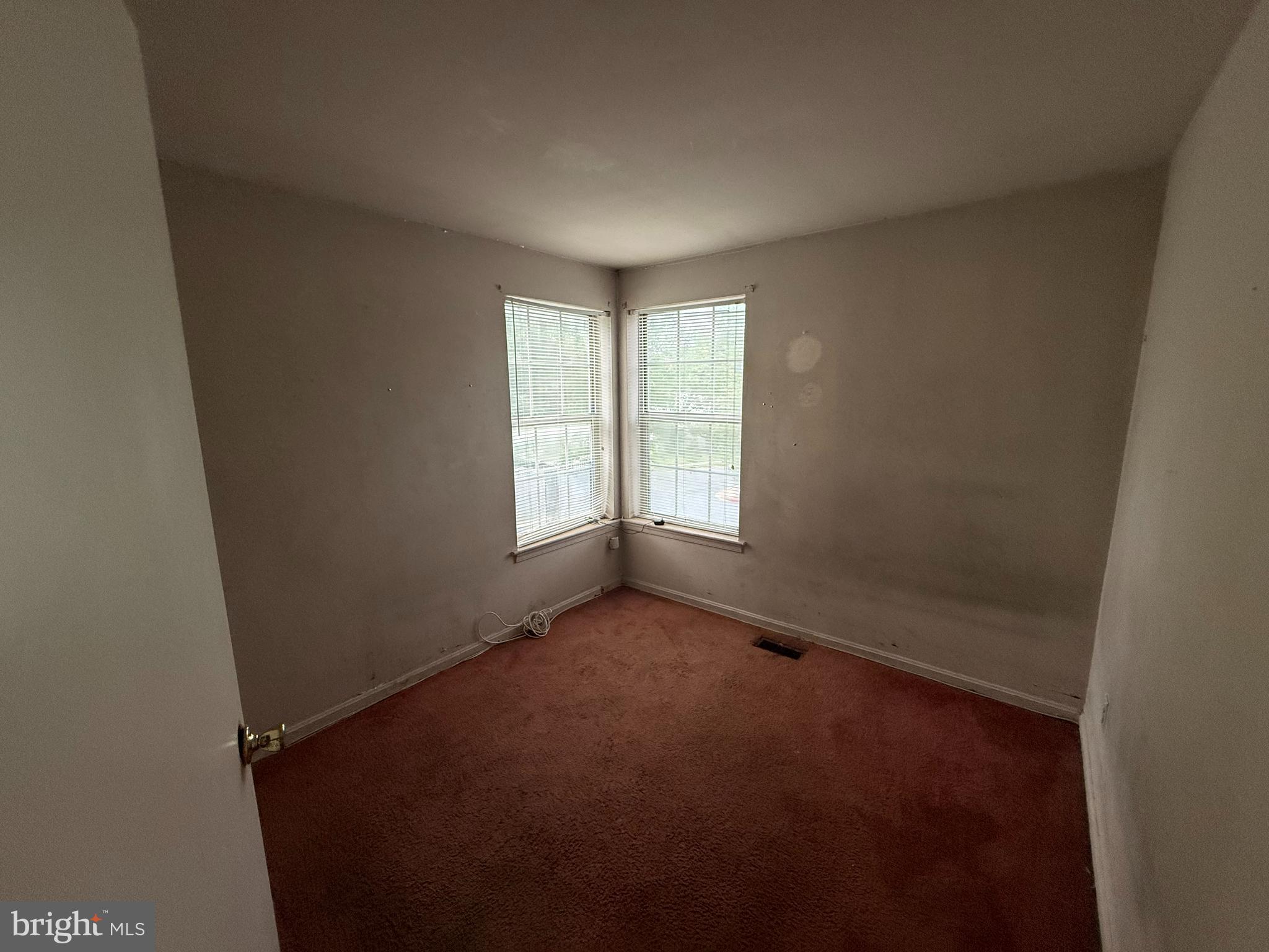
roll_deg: +1.1
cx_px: 634
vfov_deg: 85.7
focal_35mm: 14
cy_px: 476
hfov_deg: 102.1
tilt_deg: -8.8
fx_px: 513
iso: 320
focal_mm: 2.22
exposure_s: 1/120
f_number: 2.2
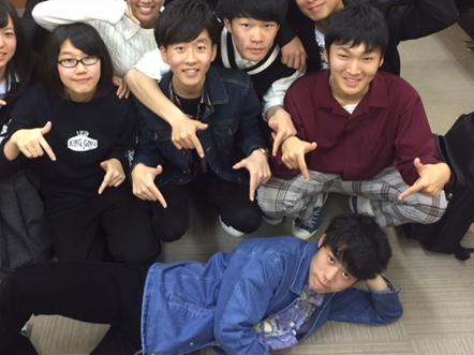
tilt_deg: -32.1
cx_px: 206
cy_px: 114
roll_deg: -2.9
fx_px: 575
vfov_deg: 34.0
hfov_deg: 44.7
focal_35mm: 42
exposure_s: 1/30
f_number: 2.2
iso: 200
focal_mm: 4.2
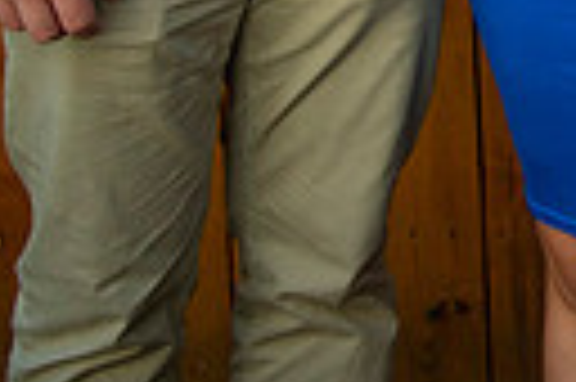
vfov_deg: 8.3
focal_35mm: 154
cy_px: -474
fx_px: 2461
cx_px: 968
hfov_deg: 12.4
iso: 125
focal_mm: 34
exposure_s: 1/320
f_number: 4
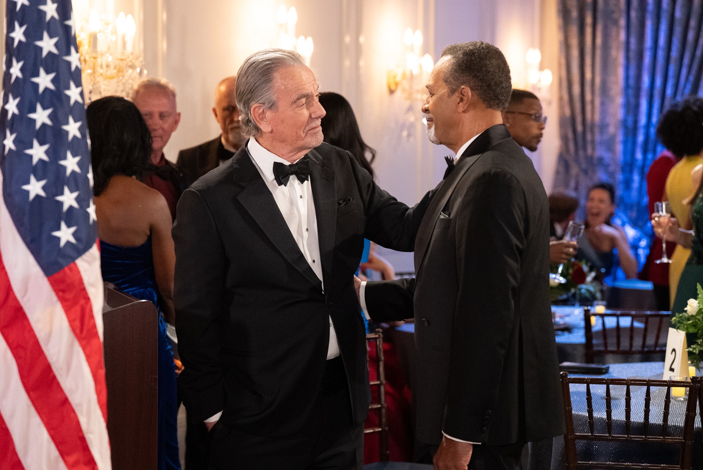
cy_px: 235
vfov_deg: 15.6
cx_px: 352
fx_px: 1719
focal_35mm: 88
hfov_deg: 23.1
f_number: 3.5
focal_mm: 88
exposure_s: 1/250
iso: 8000
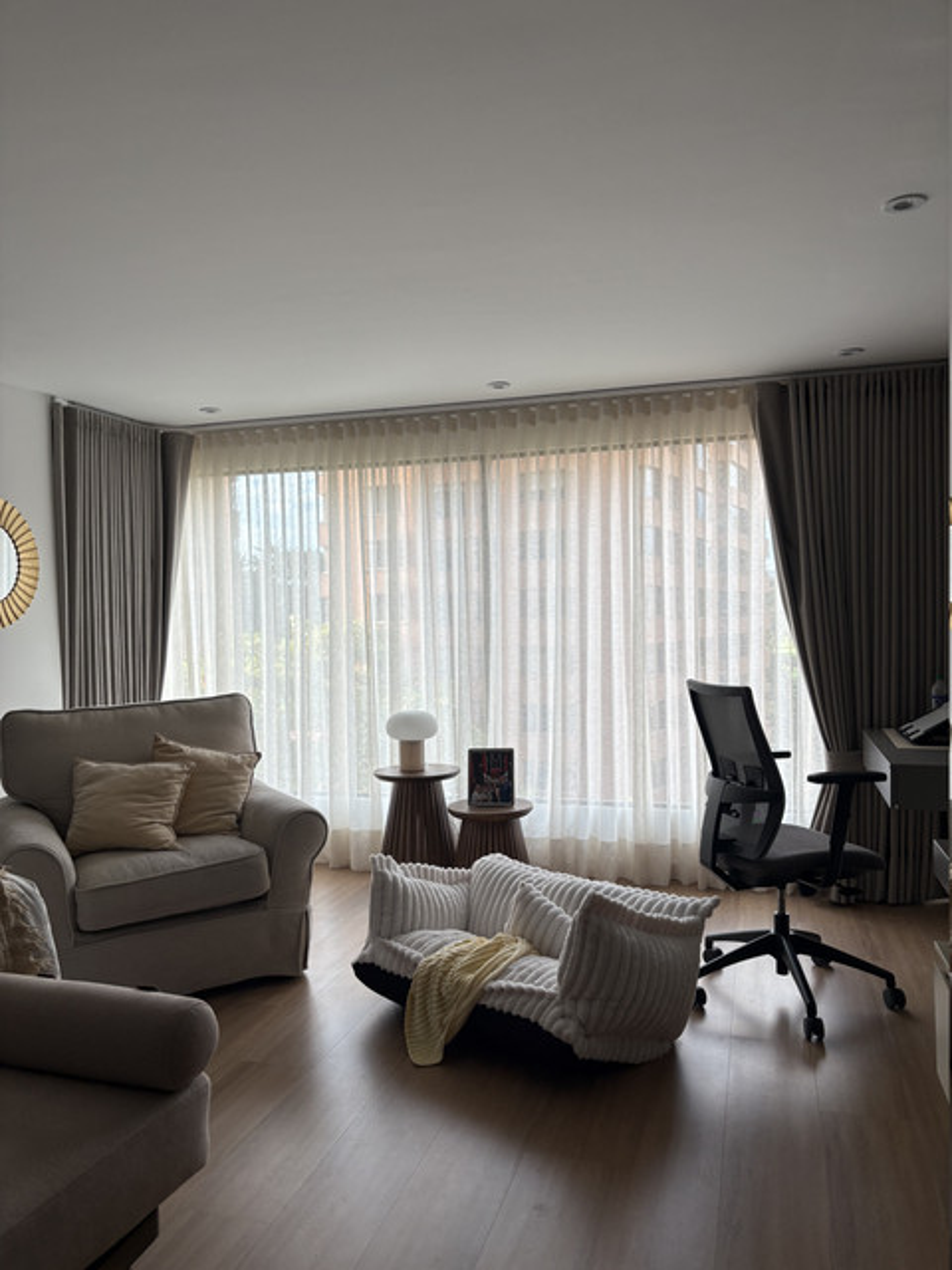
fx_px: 953
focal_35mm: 26
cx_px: 476
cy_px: 635
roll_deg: +0.8
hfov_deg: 53.1
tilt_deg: -1.1
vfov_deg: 67.3
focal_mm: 5.96
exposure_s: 1/156
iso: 32
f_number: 1.6
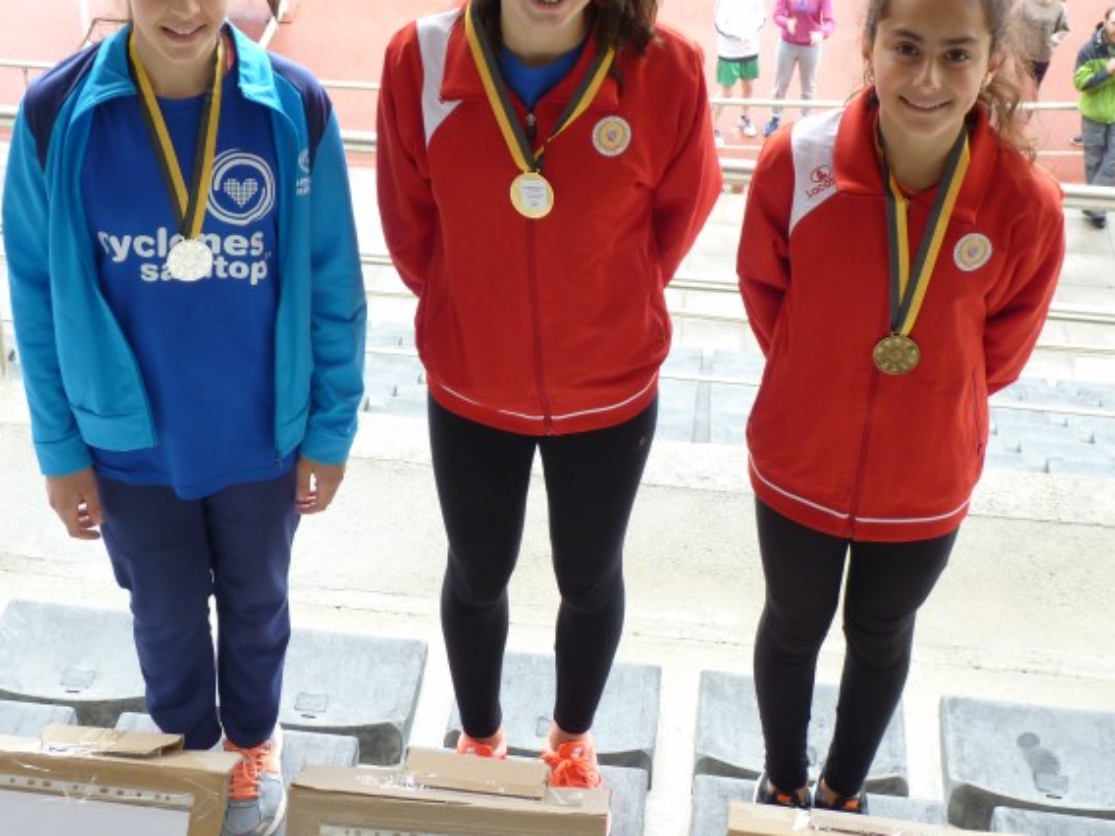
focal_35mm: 62
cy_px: 353
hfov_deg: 31.2
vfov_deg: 23.6
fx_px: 1997
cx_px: 526
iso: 125
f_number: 3
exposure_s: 1/30
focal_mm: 7.8
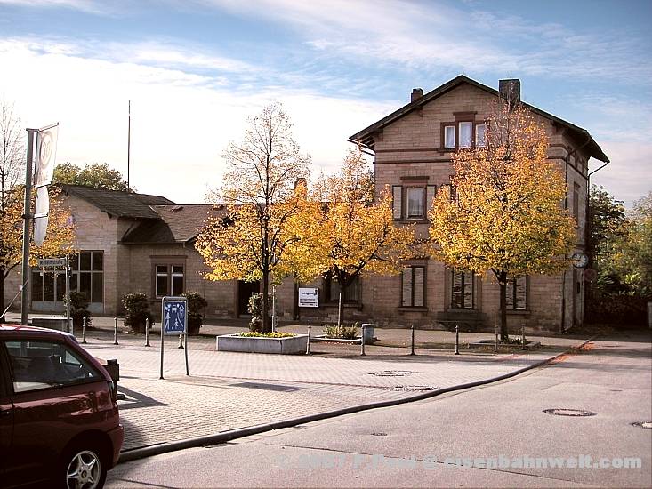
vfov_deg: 30.9
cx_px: 326
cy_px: 244
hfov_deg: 40.4
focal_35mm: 47
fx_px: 885
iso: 50
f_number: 3.6
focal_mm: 7.7
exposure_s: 1/750
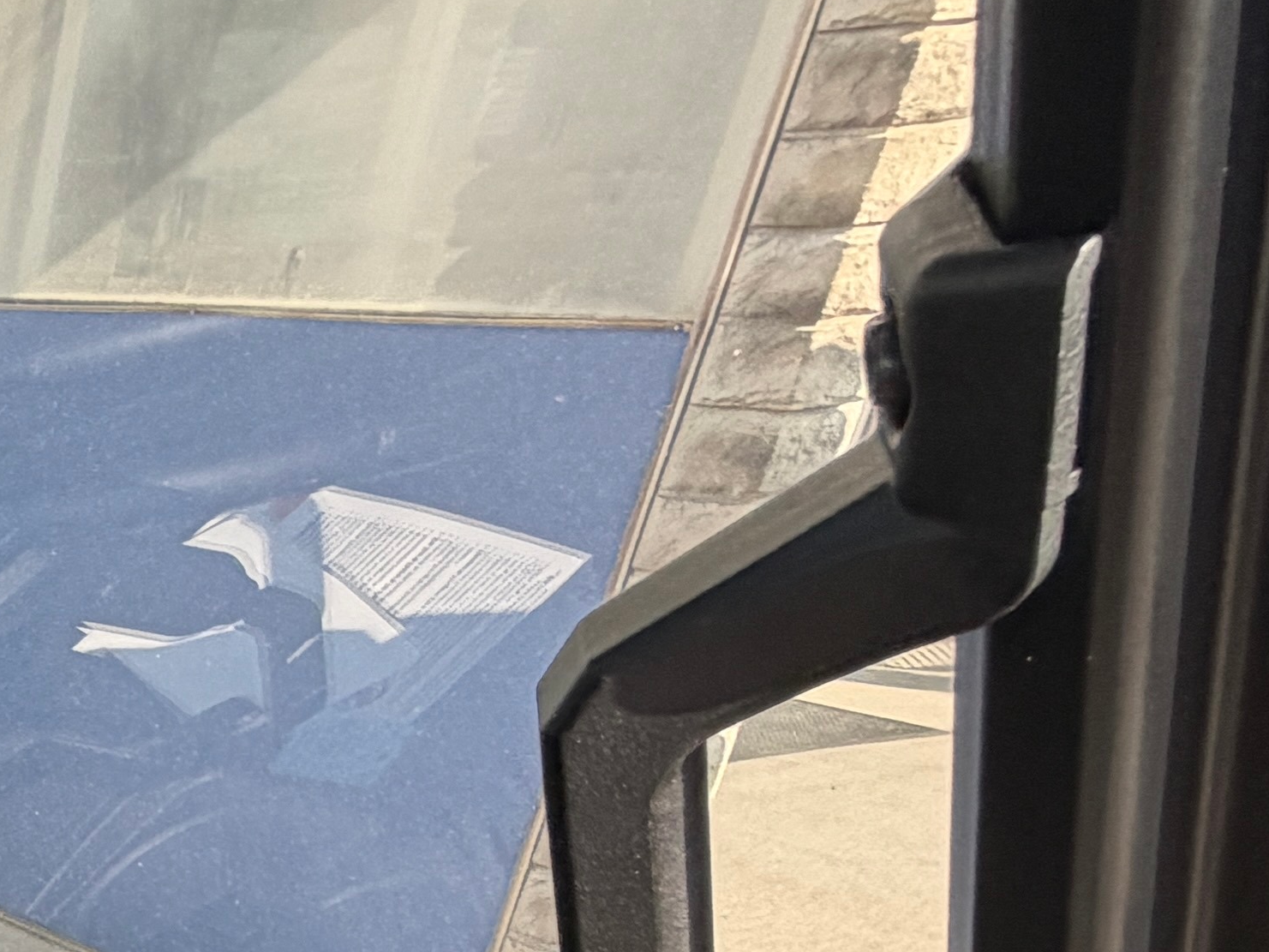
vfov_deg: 22.7
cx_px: -1045
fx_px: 1980
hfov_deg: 21.6
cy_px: 1375
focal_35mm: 54
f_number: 2.2
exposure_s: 1/307
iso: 50
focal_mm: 2.22
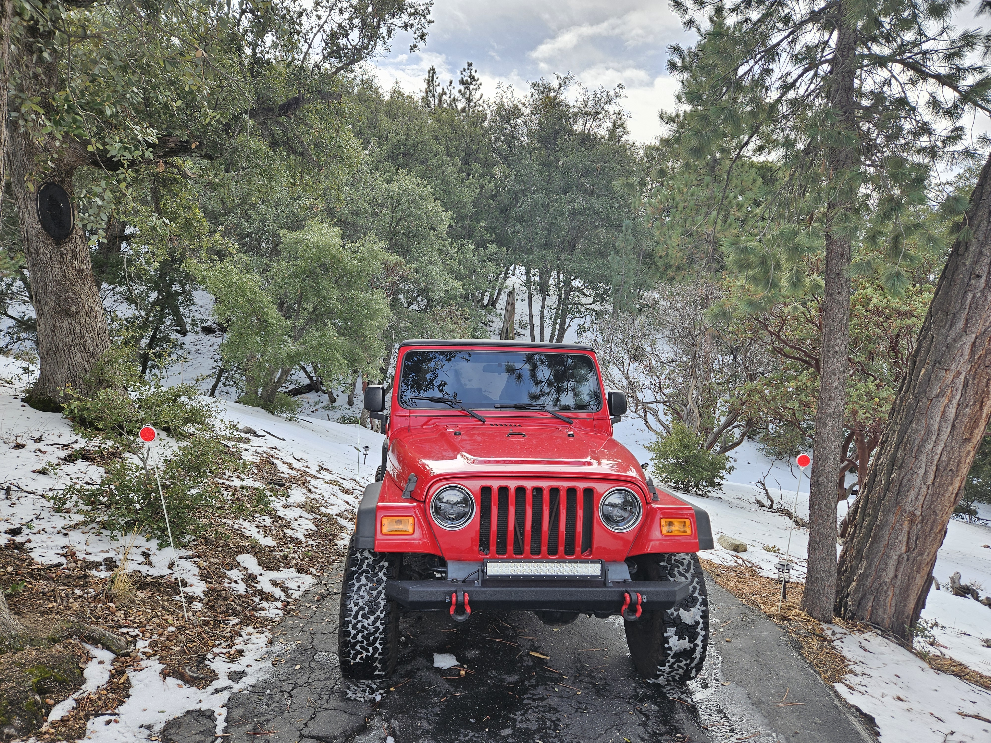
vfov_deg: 58.9
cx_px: 496
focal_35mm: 23
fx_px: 658
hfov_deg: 73.9
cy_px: 372
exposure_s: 1/388
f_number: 1.8
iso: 25
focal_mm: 5.4
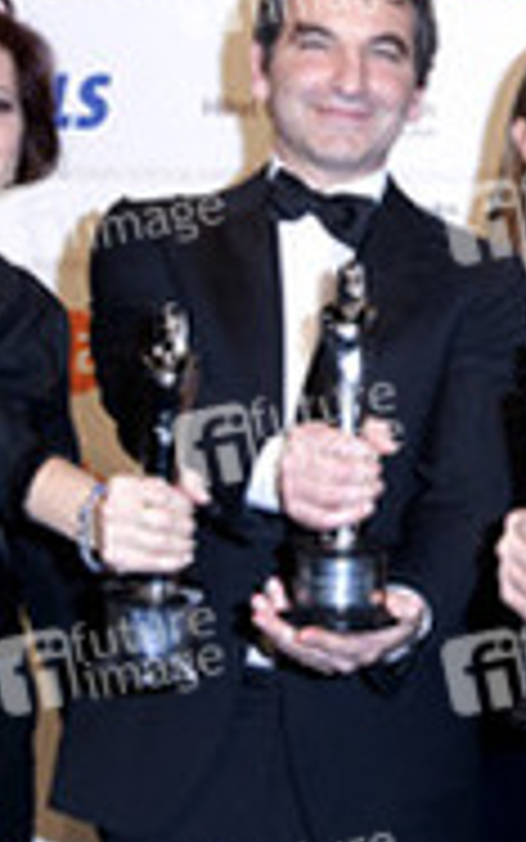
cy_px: 324
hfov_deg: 13.0
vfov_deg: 21.2
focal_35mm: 98
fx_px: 2246
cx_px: 616
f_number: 6.3
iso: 800
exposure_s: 1/250
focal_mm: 40
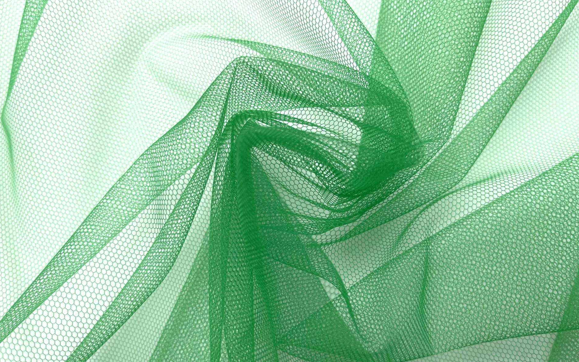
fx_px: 442
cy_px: 191
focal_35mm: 28
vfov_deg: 44.5
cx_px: 287
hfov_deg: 66.5
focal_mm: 5.1
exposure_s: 1/596
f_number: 1.6
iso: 32
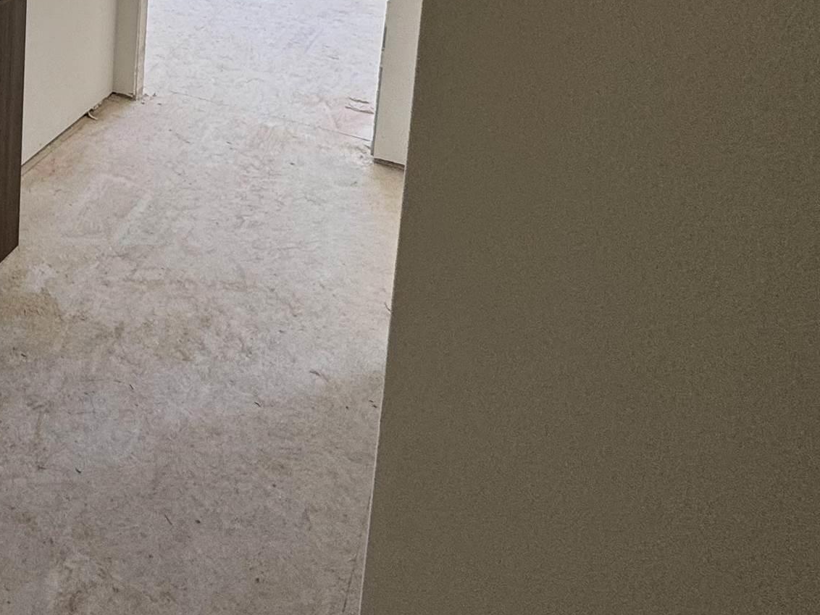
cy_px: -137
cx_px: -148
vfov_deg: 31.2
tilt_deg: -8.3
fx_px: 900
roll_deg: -0.4
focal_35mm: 38
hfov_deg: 37.8
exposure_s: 1/99
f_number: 2.2
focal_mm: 2.22
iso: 80
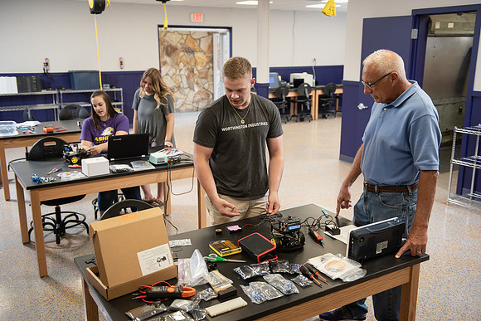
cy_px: 160
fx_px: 481
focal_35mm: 36
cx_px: 240
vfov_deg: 36.9
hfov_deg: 53.1
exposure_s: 1/200
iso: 800
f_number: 3.5
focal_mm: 36
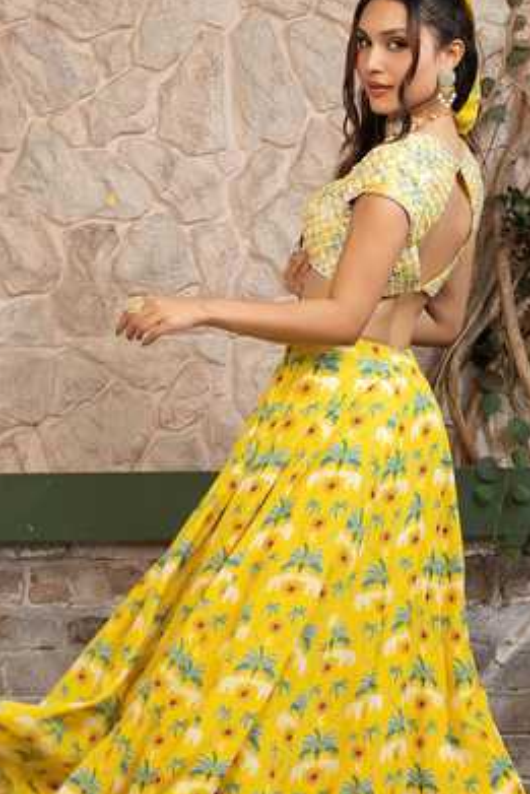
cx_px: 321
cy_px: 456
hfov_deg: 12.0
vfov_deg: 17.9
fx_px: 2515
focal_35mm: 114
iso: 160
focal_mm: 85
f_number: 8
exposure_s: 1/160
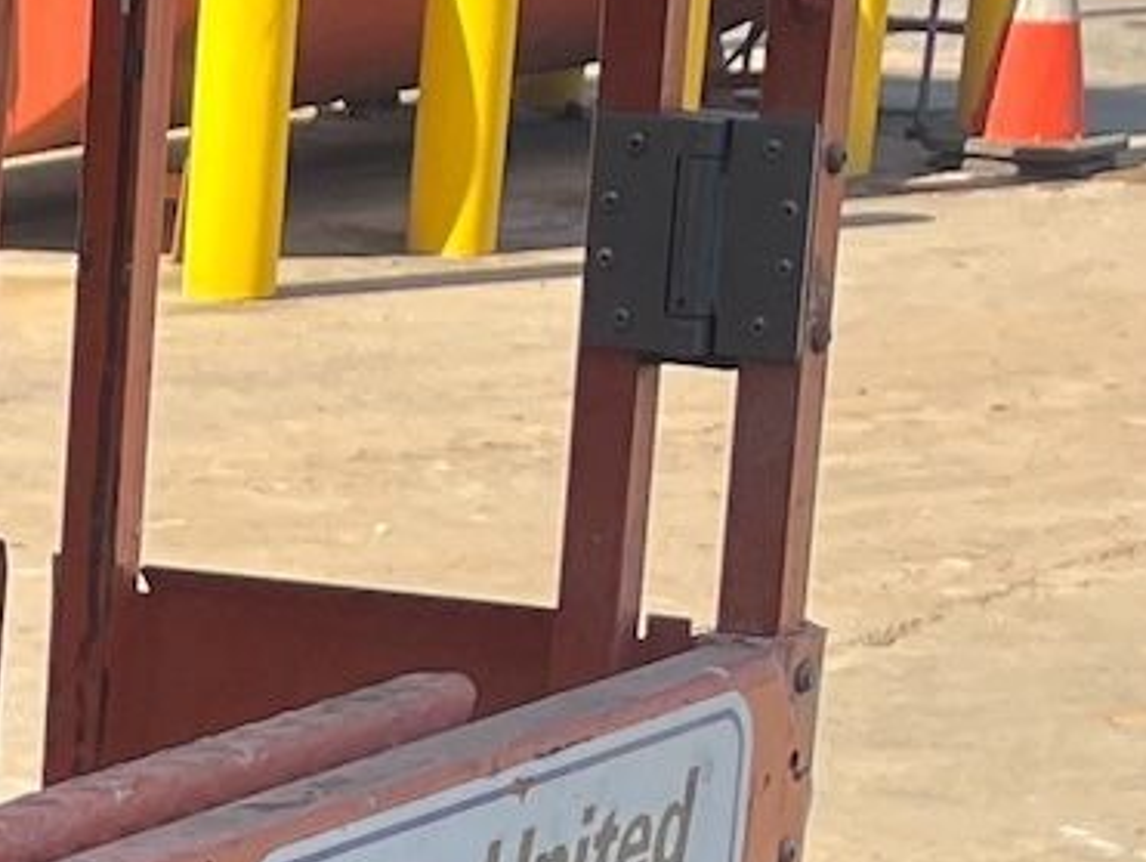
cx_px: -1084
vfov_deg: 8.2
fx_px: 5799
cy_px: 1512
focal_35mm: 175
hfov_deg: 10.4
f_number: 1.6
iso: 50
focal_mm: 5.1
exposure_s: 1/967
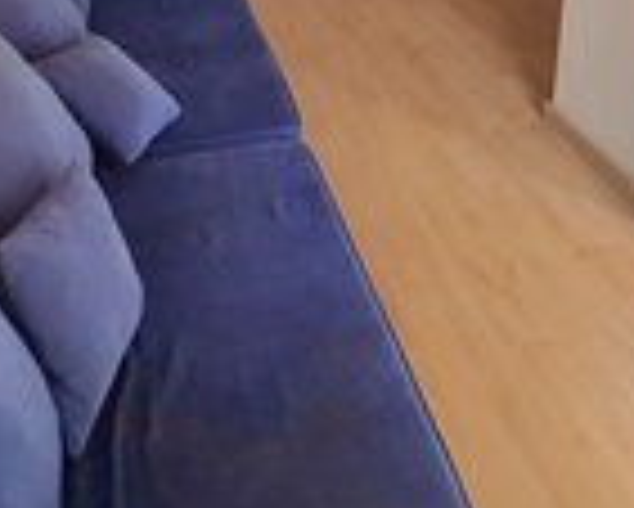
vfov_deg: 31.7
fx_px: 770
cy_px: -70
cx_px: 290
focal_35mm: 41
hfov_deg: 44.7
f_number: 2.2
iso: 125
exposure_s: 1/50
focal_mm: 1.74
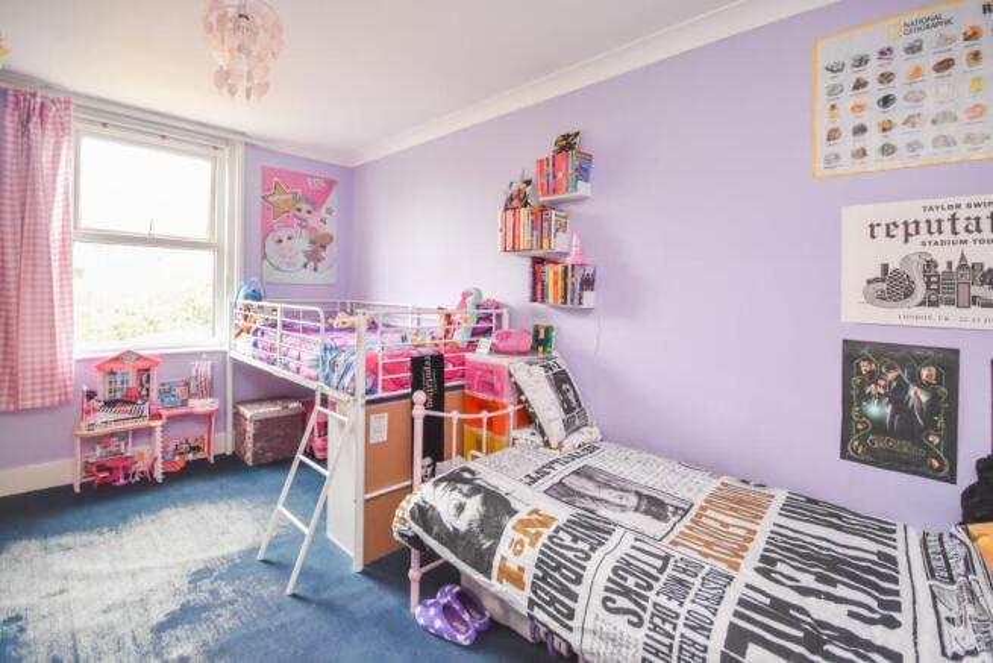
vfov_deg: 77.4
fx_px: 414
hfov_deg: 100.4
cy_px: 332
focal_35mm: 15
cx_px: 496
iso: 800
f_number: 4.5
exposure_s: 1/80
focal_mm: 10
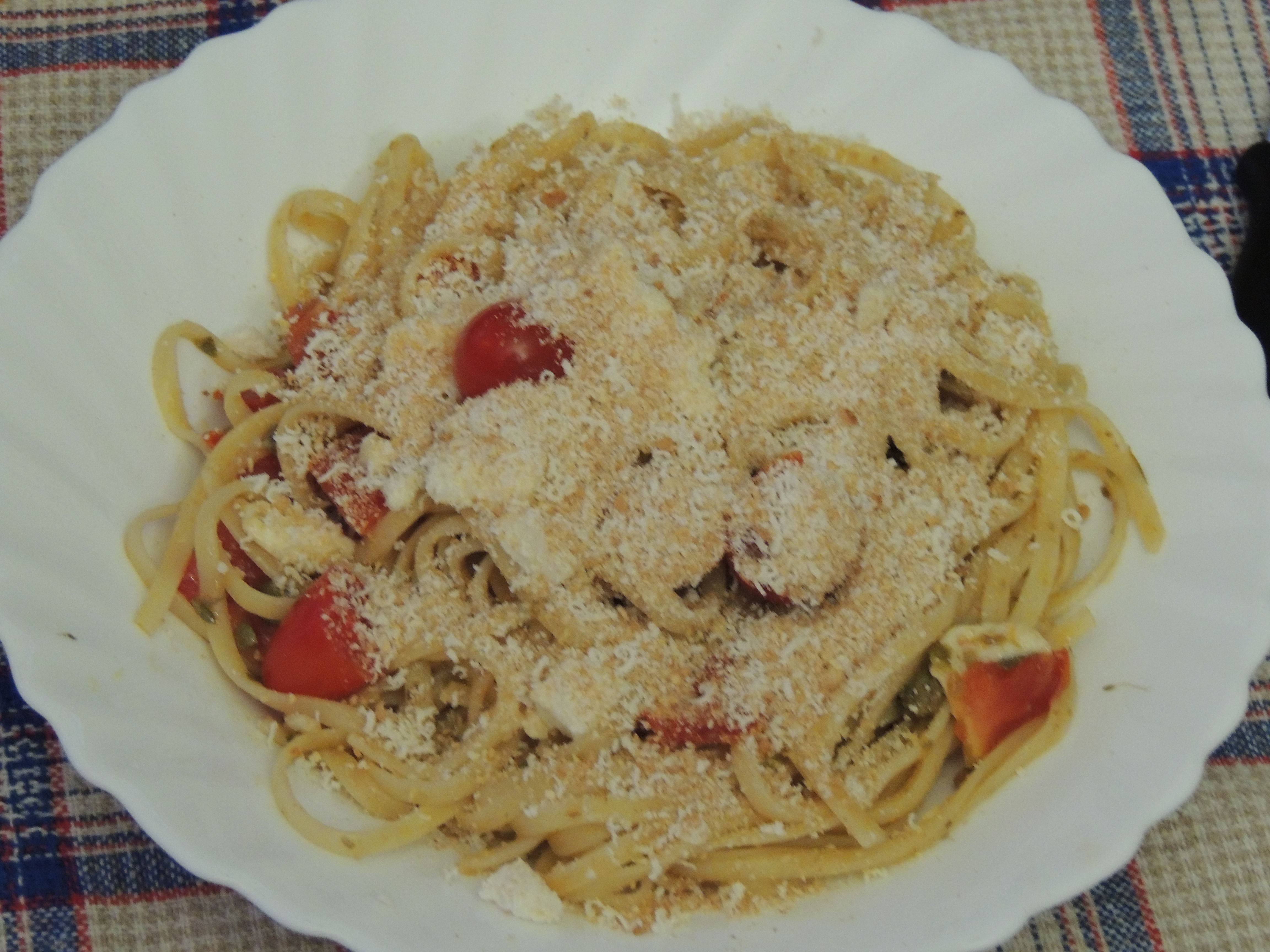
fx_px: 3852
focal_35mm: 105
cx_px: 635
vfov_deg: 14.1
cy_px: 476
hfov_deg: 18.7
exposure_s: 1/15
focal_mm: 18.7
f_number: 4.2
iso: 800
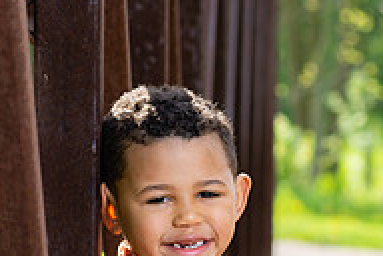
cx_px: 515
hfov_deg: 7.0
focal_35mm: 293
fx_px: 3117
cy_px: 291
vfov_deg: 4.7
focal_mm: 85
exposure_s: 1/200
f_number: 5
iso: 100
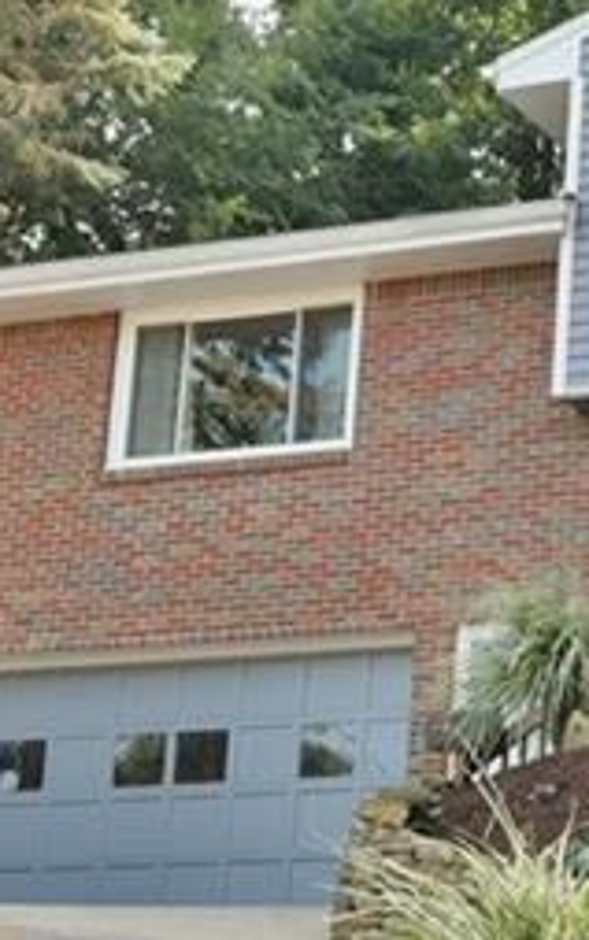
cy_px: 670
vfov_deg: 18.7
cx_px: 915
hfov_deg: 11.3
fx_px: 2848
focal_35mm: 111
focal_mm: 18
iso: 640
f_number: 7.1
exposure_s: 1/160
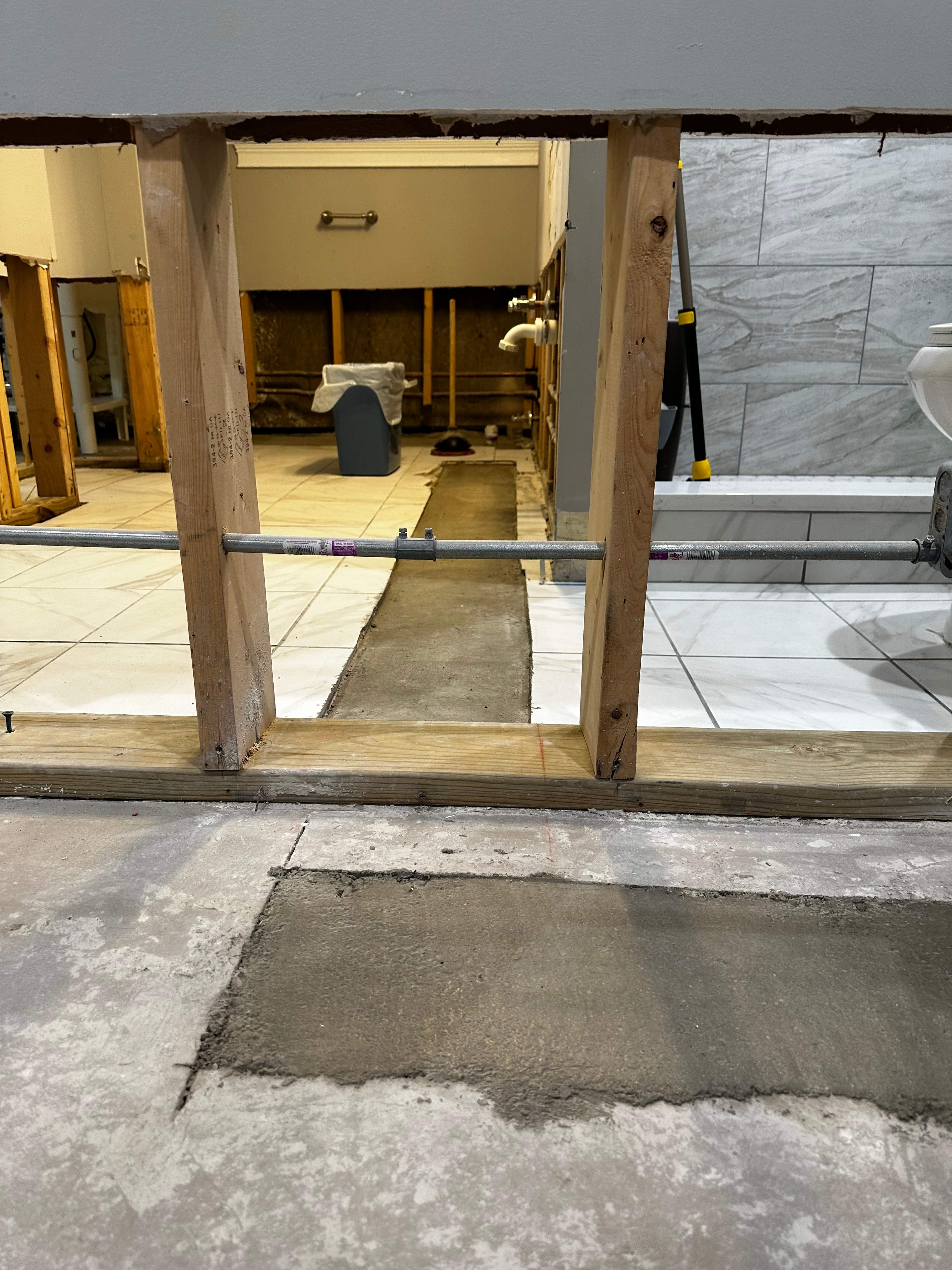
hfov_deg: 56.8
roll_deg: +0.6
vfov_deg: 71.6
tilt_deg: -19.3
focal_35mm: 24
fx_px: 880
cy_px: 635
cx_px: 476
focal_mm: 6.86
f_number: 1.78
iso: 125
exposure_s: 1/60
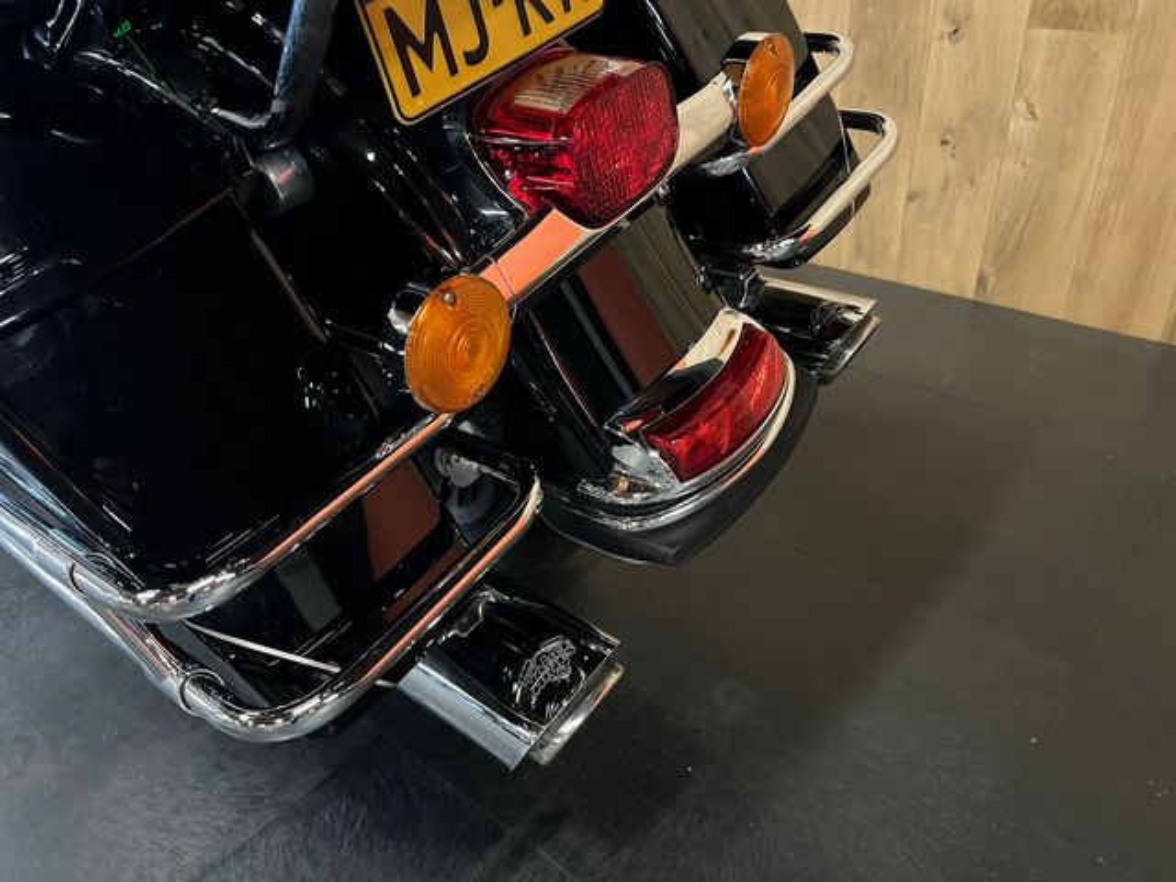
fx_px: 883
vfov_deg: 53.1
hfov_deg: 67.3
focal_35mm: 26
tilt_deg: -31.1
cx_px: 588
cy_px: 441
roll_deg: +1.6
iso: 800
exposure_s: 1/25
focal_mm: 5.1
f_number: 1.6
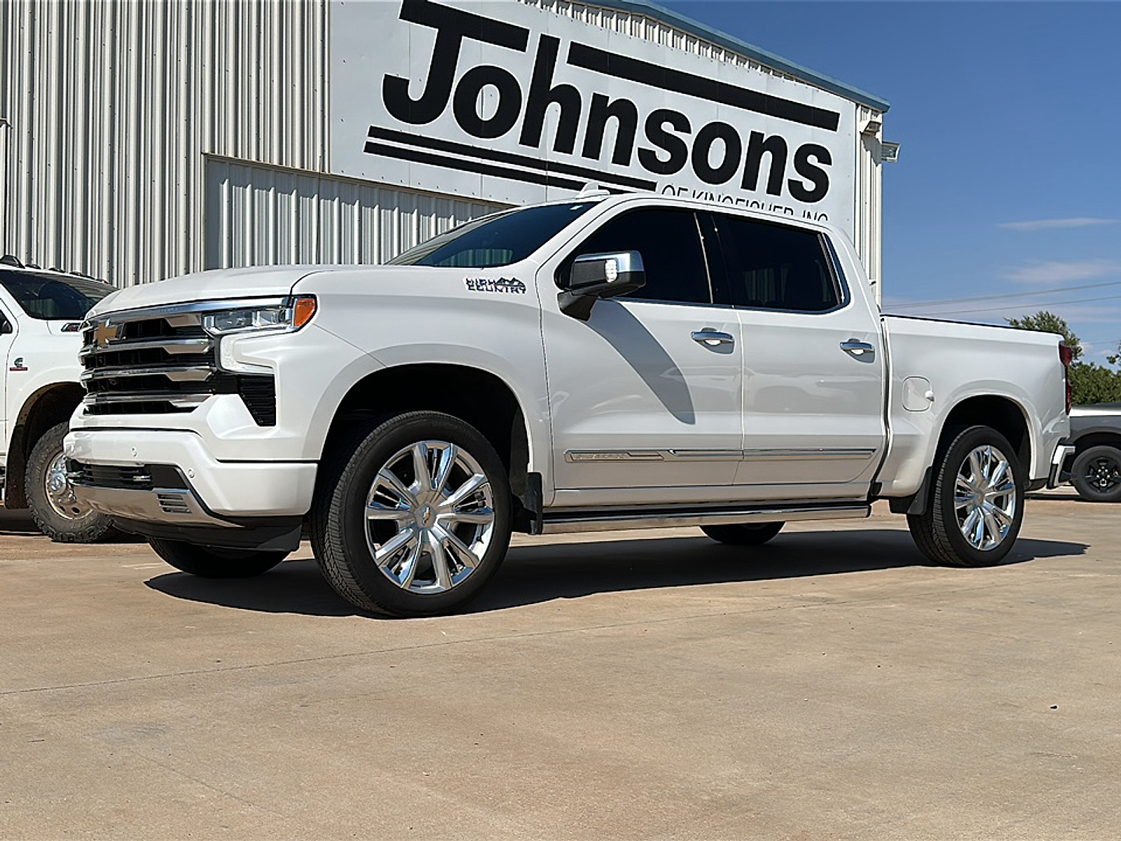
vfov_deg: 44.2
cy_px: 420
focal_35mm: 32
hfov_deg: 56.8
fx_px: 1036
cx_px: 560
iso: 80
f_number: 1.78
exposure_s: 1/9901
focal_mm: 6.86
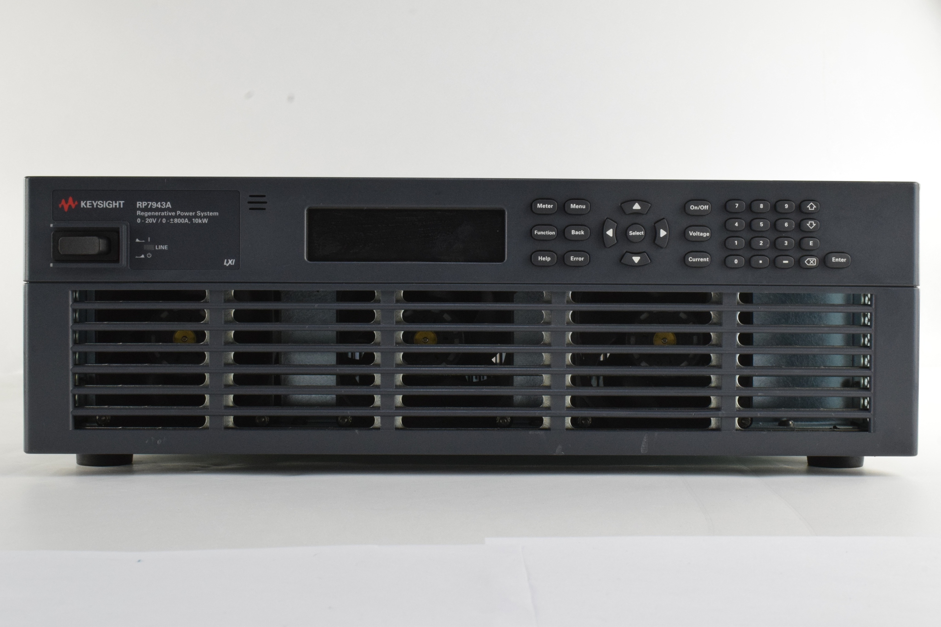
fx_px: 1333
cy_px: 314
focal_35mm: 51
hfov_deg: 38.9
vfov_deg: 26.5
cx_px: 470
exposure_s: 1/30
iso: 1600
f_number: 22
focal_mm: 34
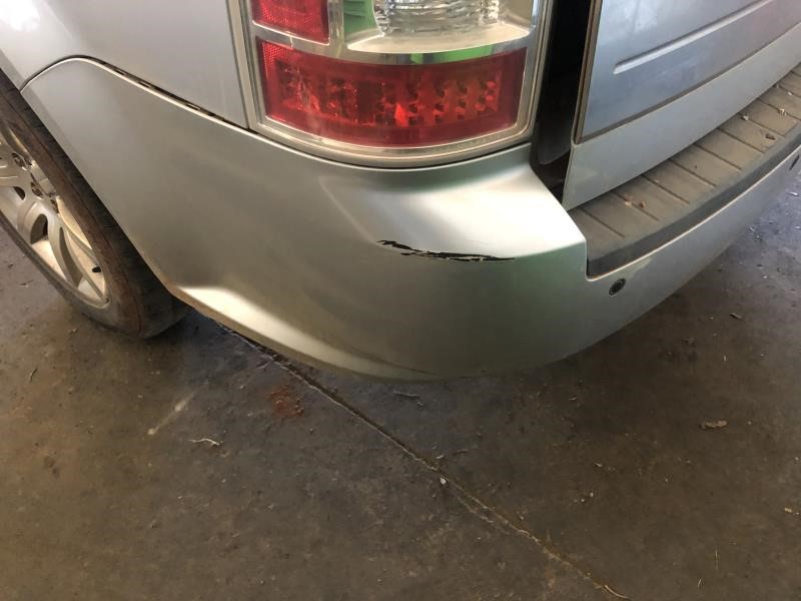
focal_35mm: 28
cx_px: 400
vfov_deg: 49.7
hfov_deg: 63.4
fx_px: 648
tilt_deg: -47.0
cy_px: 300
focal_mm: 3.99
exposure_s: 1/5
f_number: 1.8
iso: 100
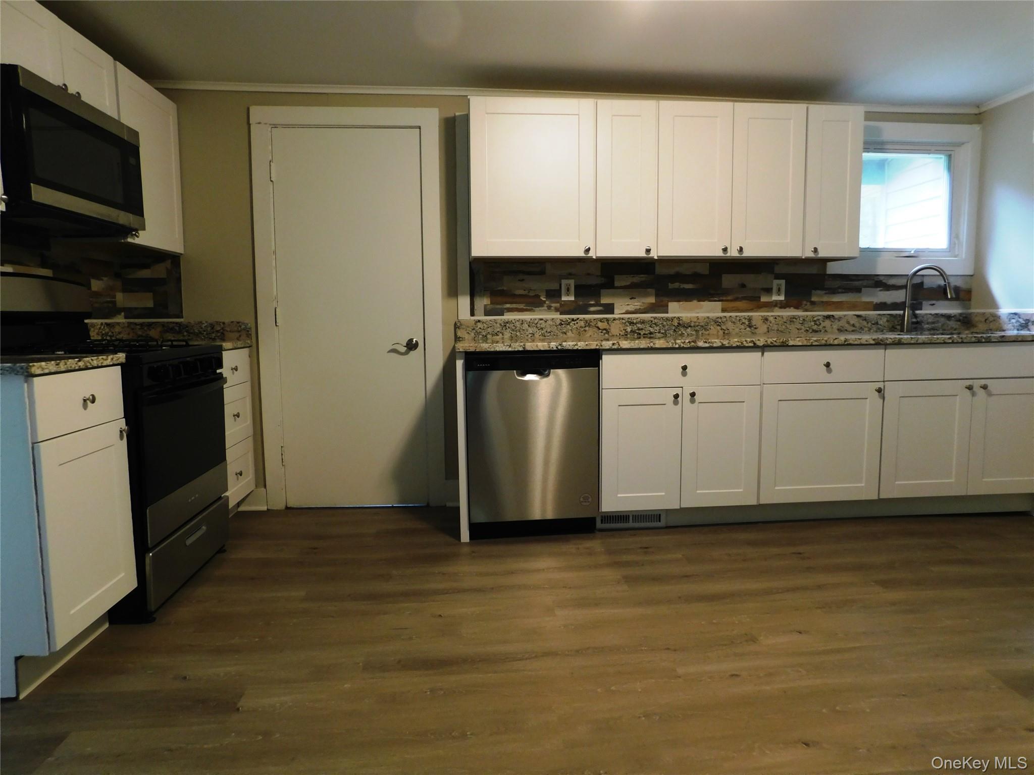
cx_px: 517
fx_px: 687
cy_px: 388
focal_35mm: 23
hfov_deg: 73.9
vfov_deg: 58.9
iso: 400
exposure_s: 1/30
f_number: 3
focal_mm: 4
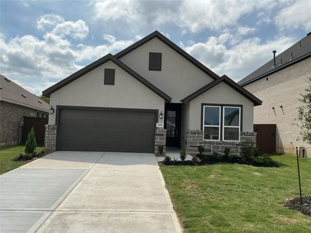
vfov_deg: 48.2
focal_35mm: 29
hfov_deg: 61.7
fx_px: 261
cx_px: 156
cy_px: 116
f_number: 1.8
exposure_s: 1/4065
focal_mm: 3
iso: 25
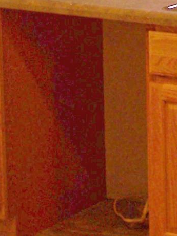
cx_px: 343
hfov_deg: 8.6
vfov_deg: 11.5
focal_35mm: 165
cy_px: -103
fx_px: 1126
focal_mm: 6.3
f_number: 2.8
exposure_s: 1/25
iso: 64
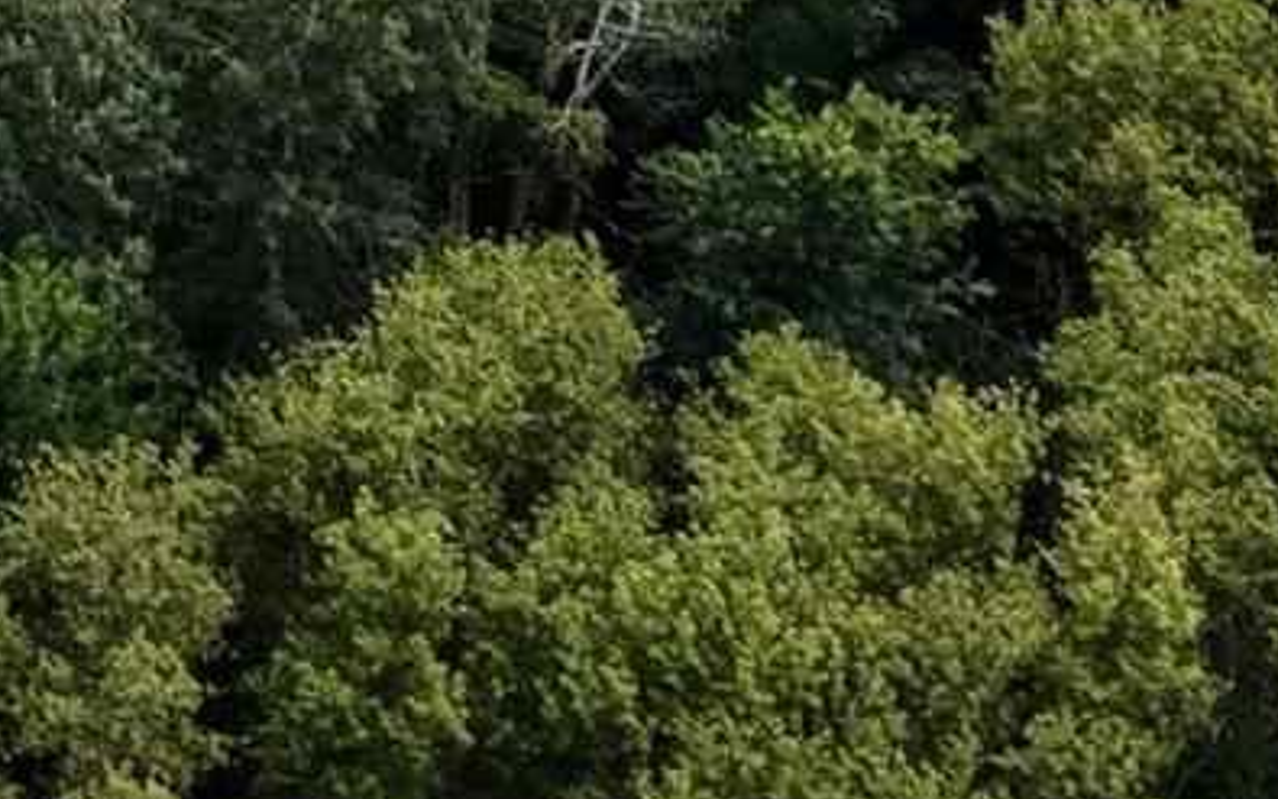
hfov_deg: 9.6
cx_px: -1527
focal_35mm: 198
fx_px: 6897
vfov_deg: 5.8
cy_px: -2206
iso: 240
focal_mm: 8.67
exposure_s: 1/4000
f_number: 1.8
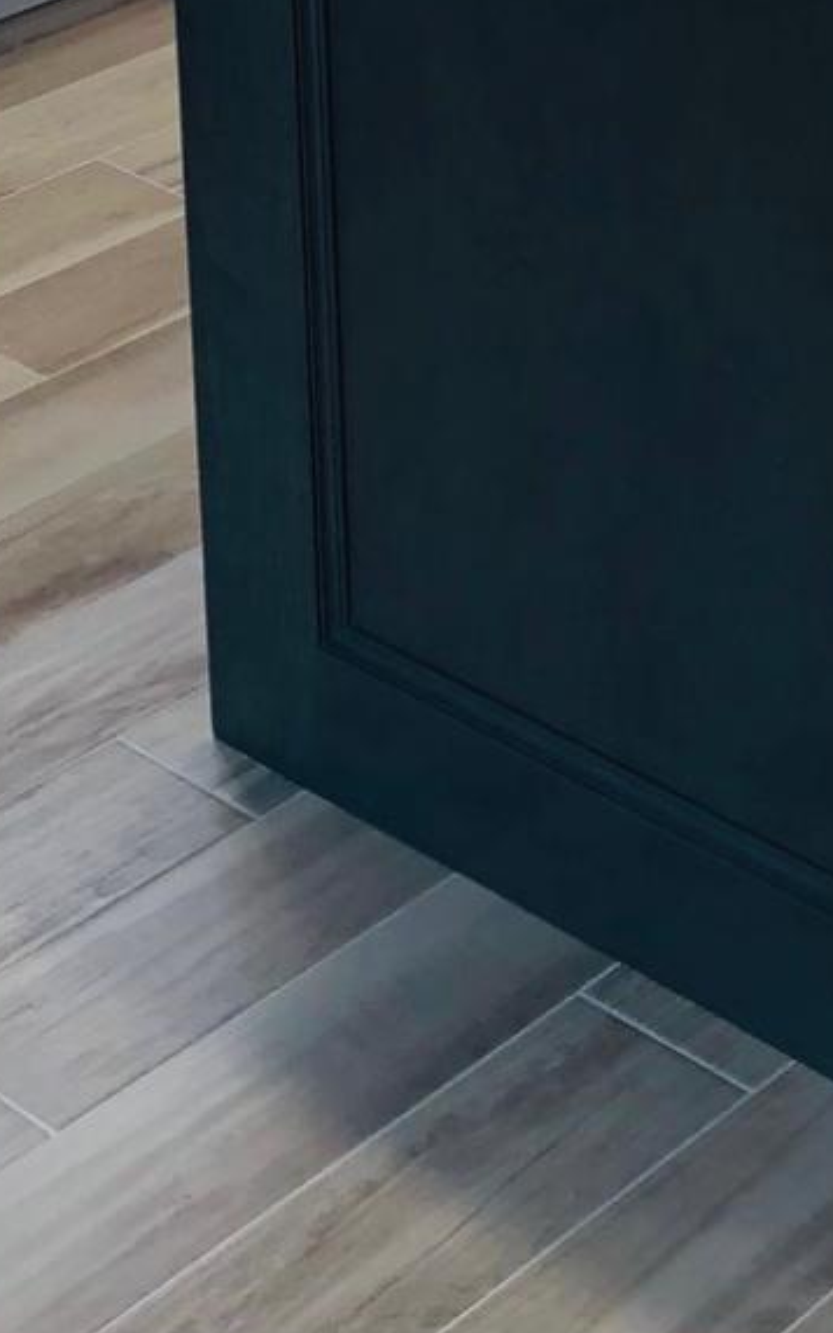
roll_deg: +0.9
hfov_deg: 12.4
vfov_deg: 18.5
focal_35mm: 104
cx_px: 896
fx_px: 3777
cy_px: -420
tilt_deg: -16.0
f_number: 1.8
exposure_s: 1/120
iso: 64
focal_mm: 3.99
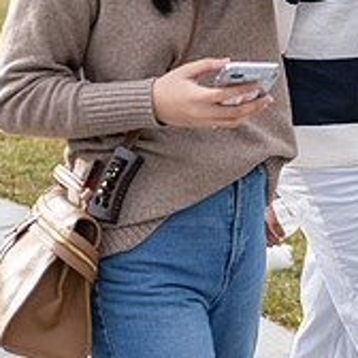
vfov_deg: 11.5
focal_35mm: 150
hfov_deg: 11.6
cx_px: 238
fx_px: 1755
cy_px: -49
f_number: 2.8
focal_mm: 44
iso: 400
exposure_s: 1/2000
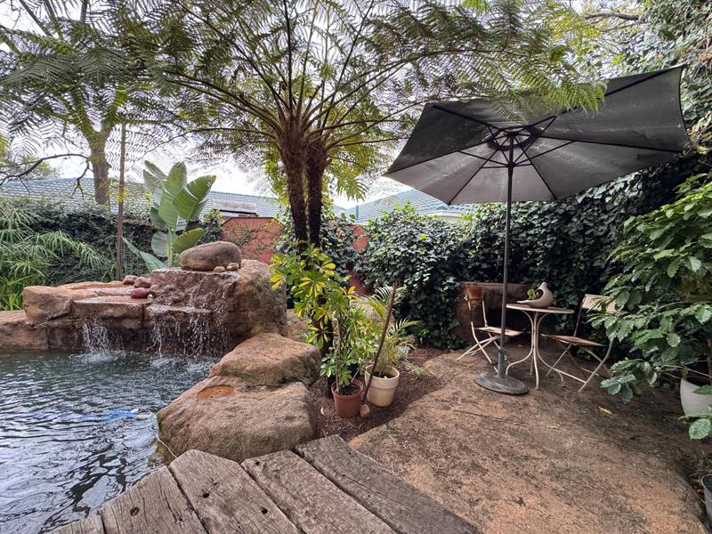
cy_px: 267
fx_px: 288
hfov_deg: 102.1
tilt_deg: -1.7
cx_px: 356
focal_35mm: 14
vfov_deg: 85.7
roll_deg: -1.7
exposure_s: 1/99
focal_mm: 2.22
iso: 100
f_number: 2.2
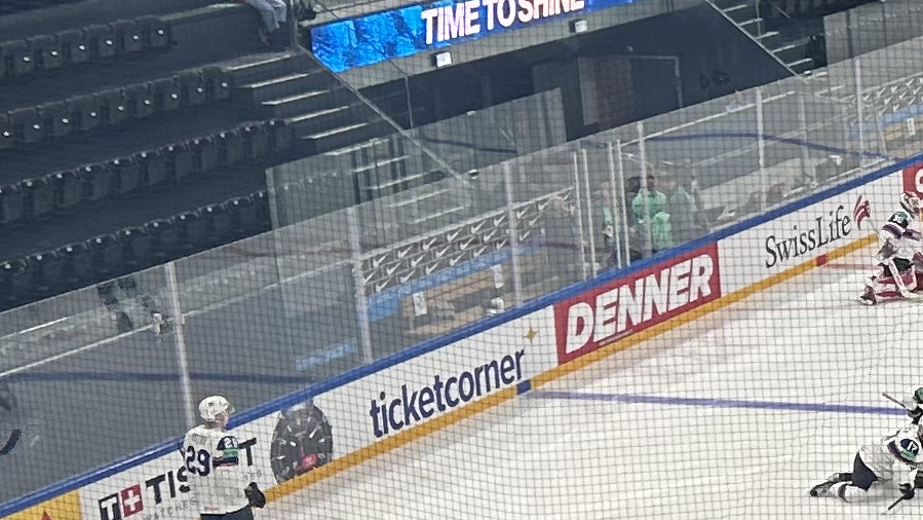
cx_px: 1783
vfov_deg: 9.5
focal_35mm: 127
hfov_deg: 14.4
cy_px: 357
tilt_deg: -15.3
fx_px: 3109
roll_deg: +1.2
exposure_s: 1/597
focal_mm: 5.7
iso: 64
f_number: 1.5
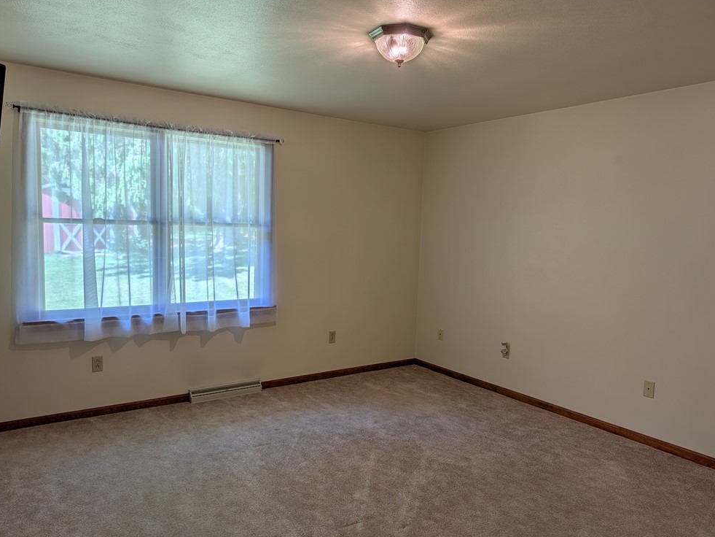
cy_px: 271
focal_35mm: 25
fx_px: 516
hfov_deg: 69.4
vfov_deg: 54.9
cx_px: 353
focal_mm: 6.9
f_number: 1.68
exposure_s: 1/331
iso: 17
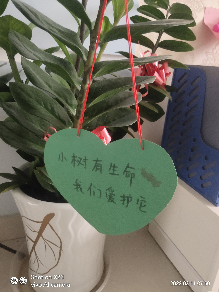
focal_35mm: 29
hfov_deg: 48.2
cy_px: 146
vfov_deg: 61.7
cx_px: 110
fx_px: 245
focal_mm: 4.27
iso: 812
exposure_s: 1/25
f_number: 1.8
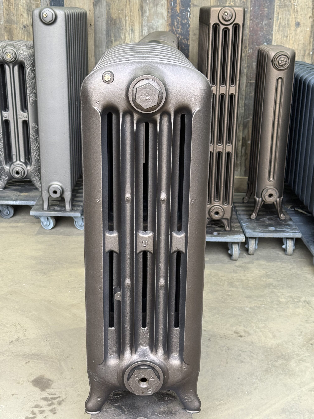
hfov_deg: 30.3
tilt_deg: -18.2
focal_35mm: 48
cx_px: 157
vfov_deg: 39.7
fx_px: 581
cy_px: 210
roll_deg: -1.5
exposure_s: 1/50
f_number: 1.78
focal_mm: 6.76
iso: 80
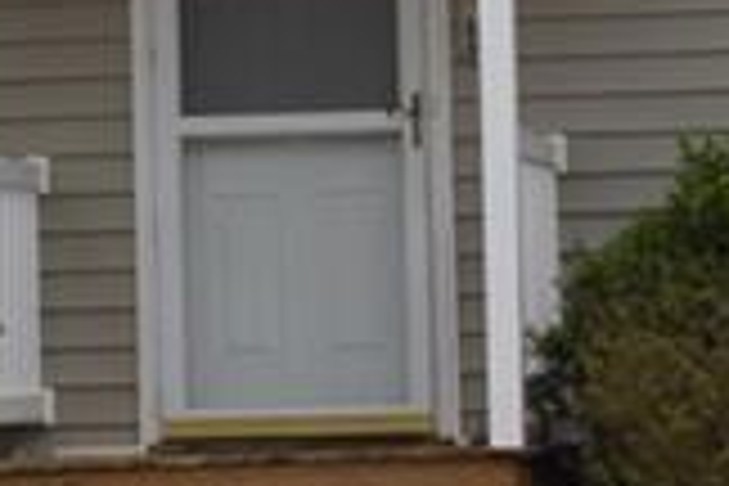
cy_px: -36
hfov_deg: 7.5
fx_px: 5572
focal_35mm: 275
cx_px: 171
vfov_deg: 5.0
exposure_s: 1/200
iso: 100
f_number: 9
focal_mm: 29
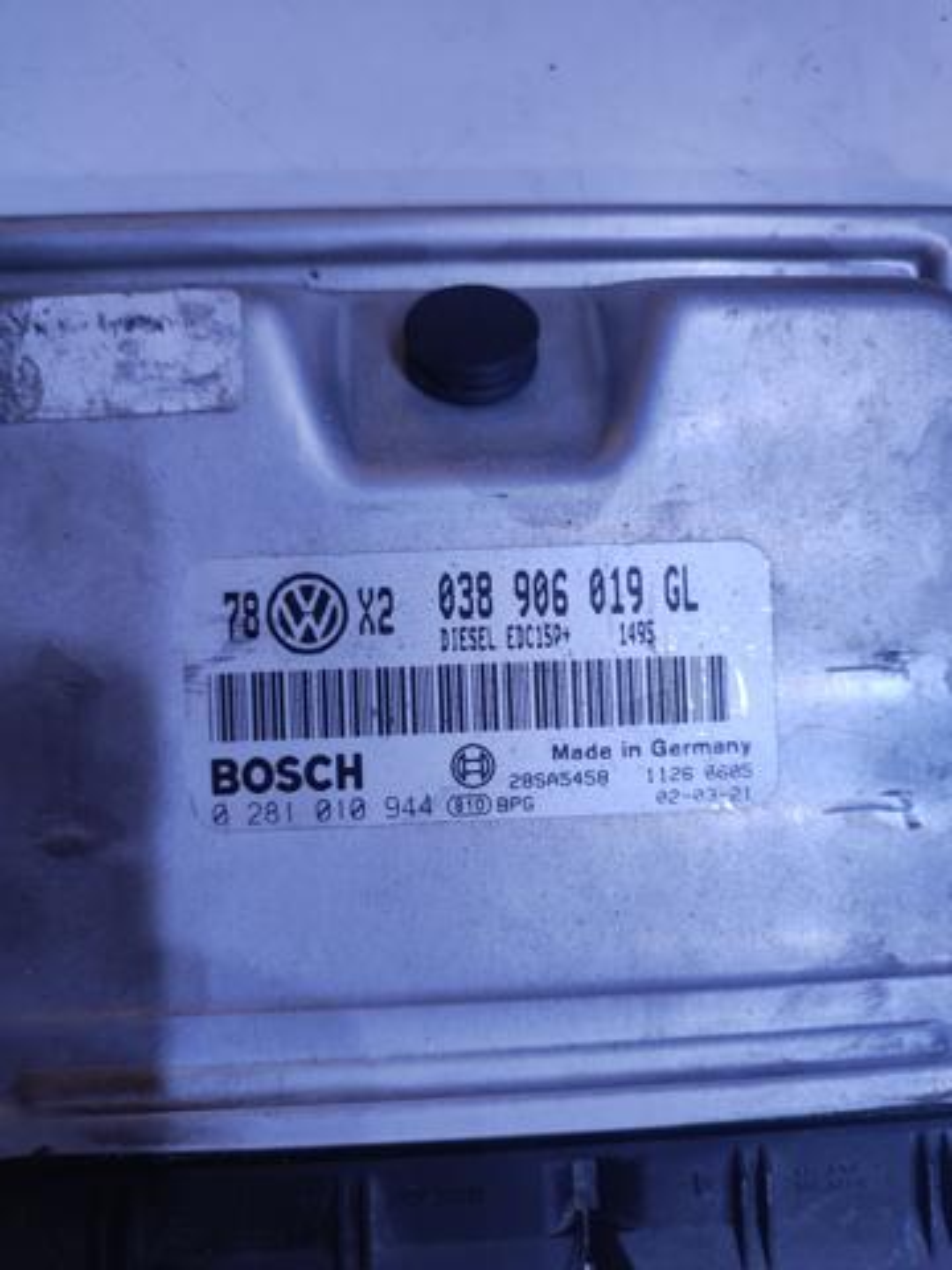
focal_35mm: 25
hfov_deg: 54.9
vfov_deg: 69.4
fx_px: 917
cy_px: 635
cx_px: 476
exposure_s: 1/50
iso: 202
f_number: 1.79
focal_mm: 4.7
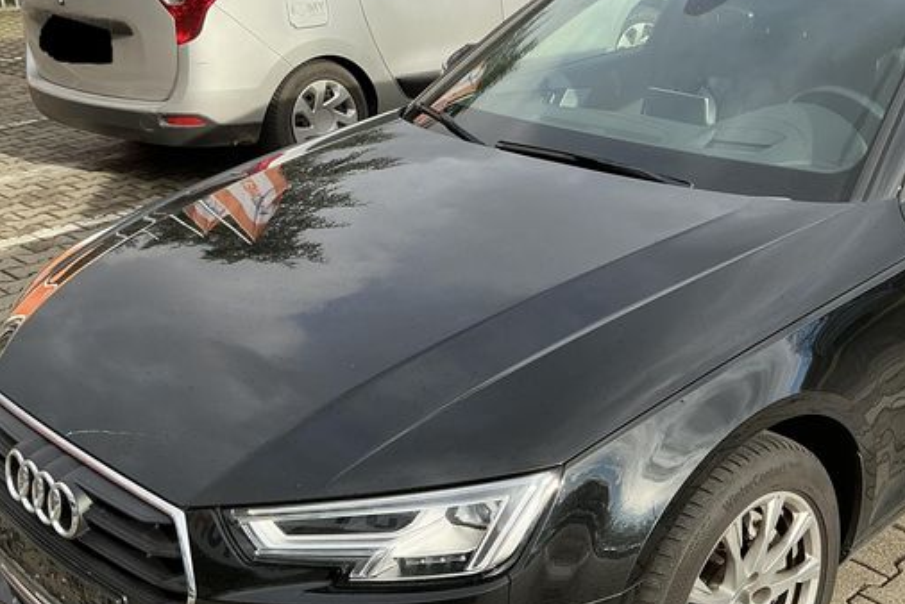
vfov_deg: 29.3
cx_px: 626
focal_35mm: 46
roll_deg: -0.1
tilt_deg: -20.5
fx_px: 1157
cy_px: 307
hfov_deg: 42.0
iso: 25
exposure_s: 1/551
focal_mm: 3
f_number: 1.8
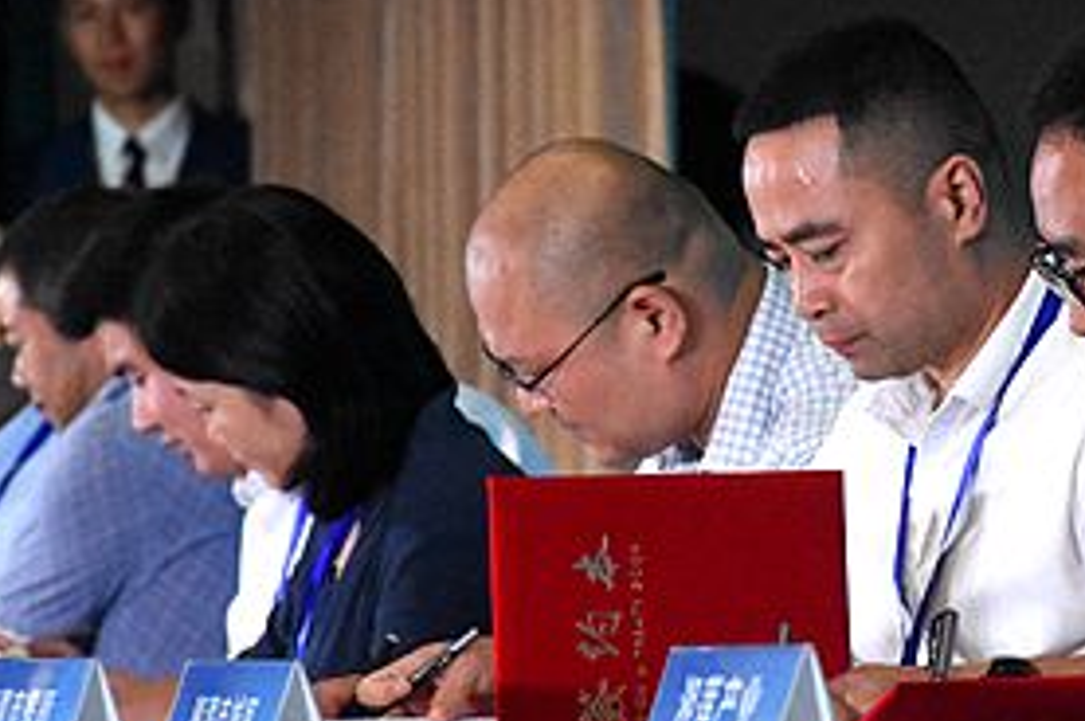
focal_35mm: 397
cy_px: 313
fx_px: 11951
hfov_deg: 5.2
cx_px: 776
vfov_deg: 3.5
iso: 10000
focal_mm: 122
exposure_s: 1/2000
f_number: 5.6
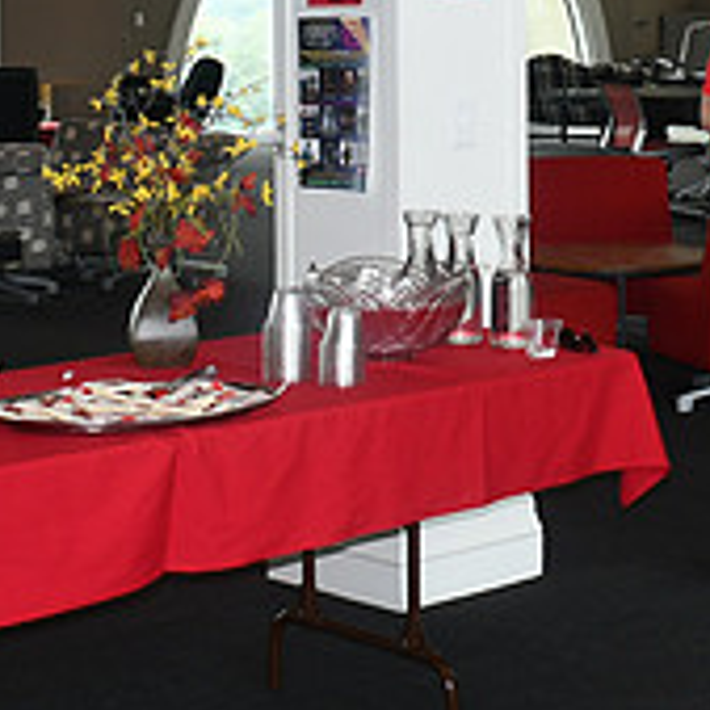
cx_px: 534
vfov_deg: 16.2
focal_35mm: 105
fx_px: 2437
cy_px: -11
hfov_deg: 16.5
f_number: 3.5
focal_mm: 18
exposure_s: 1/125
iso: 200
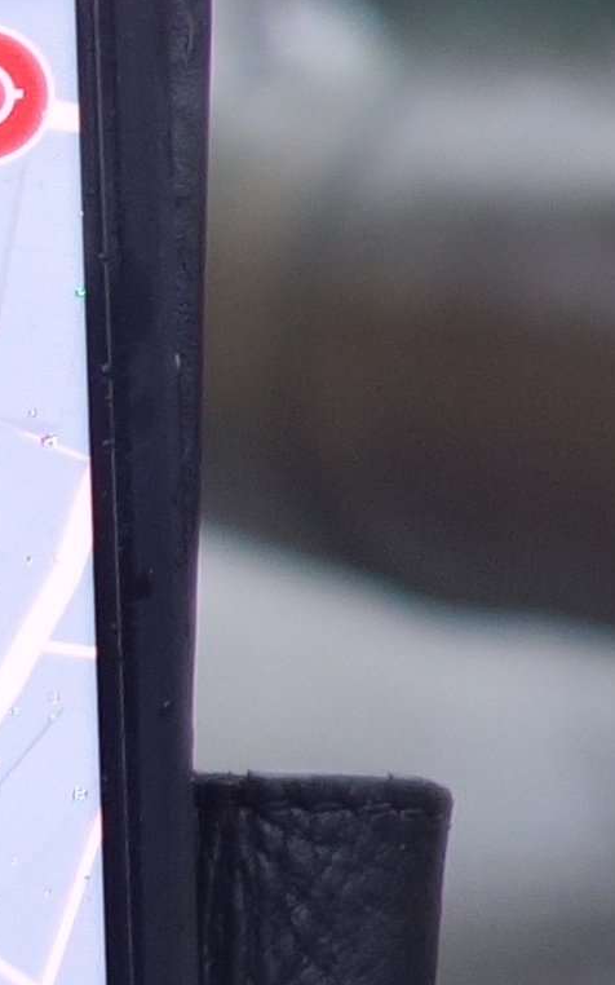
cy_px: -89
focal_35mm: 205
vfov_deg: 10.1
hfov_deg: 5.9
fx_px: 5500
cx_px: 1996
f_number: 1.8
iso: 125
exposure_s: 1/80
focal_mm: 10.4
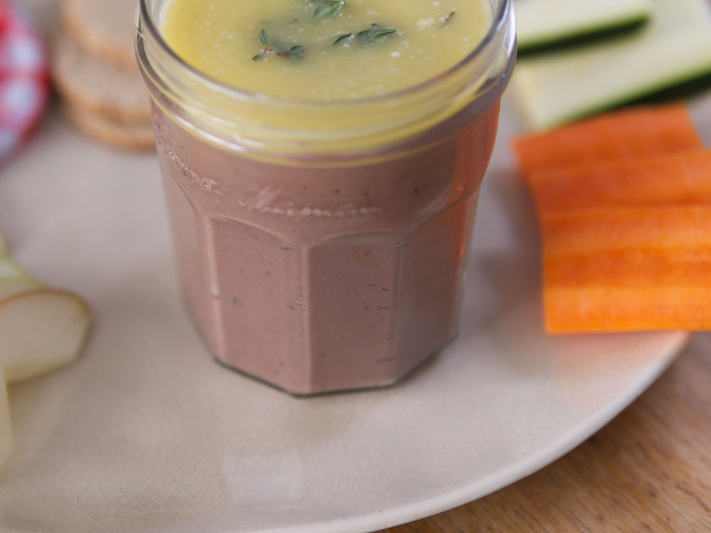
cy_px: 171
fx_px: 1396
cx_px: 291
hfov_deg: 28.5
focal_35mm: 68
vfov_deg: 21.5
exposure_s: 1/400
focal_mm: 25
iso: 200
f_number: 1.4
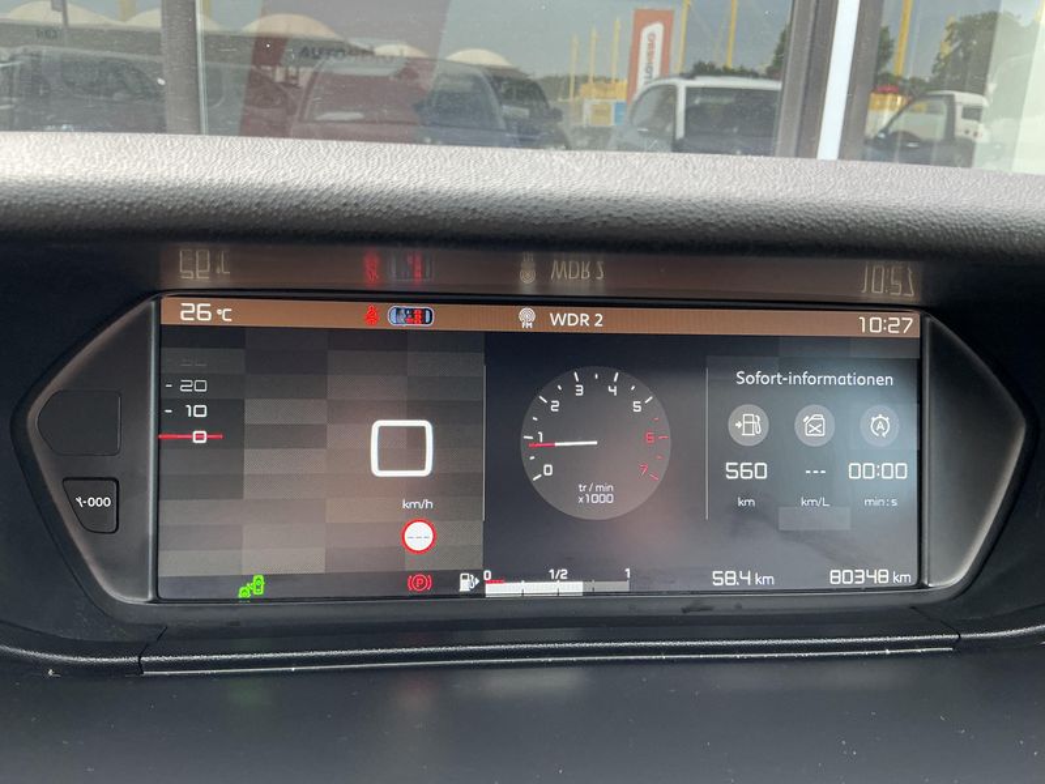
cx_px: 522
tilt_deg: -15.9
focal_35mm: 28
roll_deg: -4.5
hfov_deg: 63.4
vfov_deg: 49.7
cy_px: 392
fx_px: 845
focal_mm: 3
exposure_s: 1/122
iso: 50
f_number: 1.8
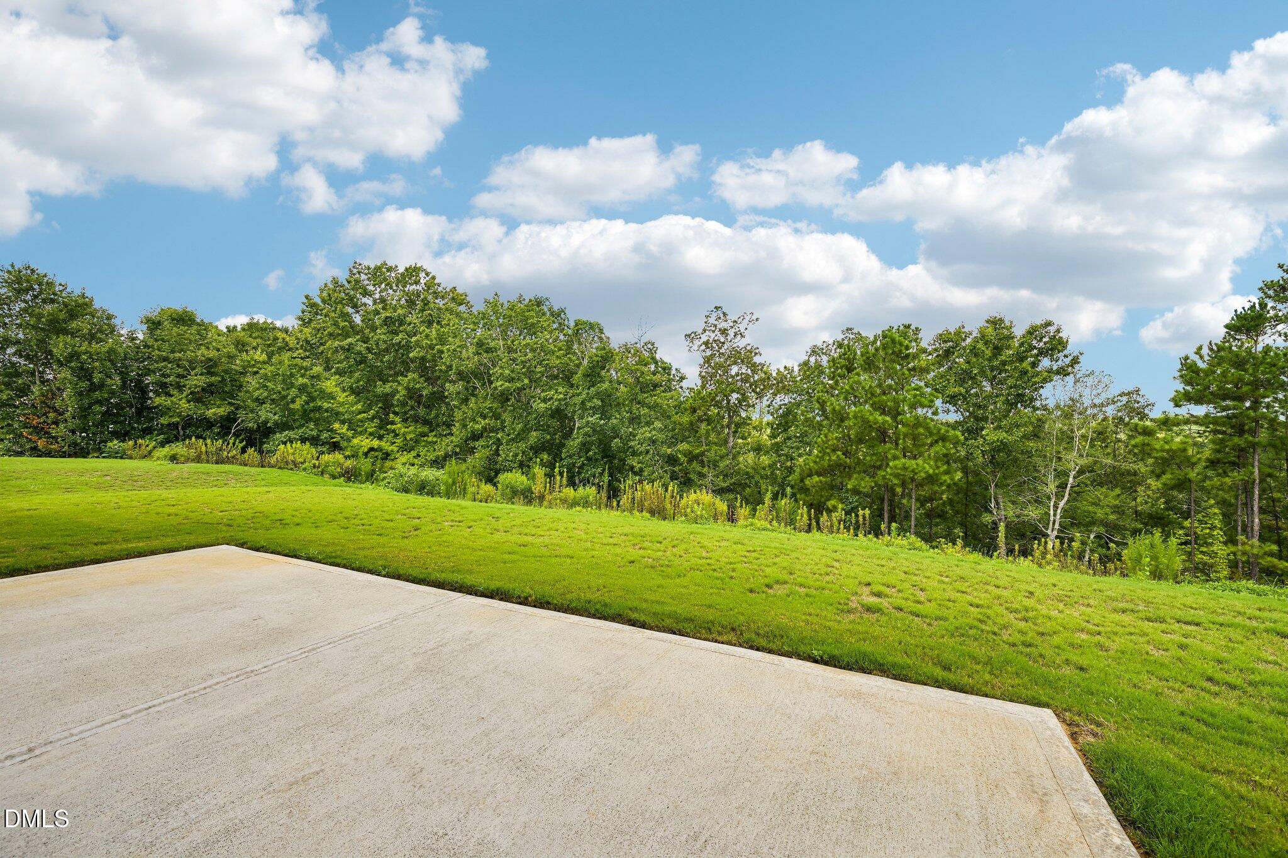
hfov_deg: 104.3
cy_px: 429
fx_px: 501
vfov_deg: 81.2
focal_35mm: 14
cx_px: 644
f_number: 8
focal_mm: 14
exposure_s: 1/200
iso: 100
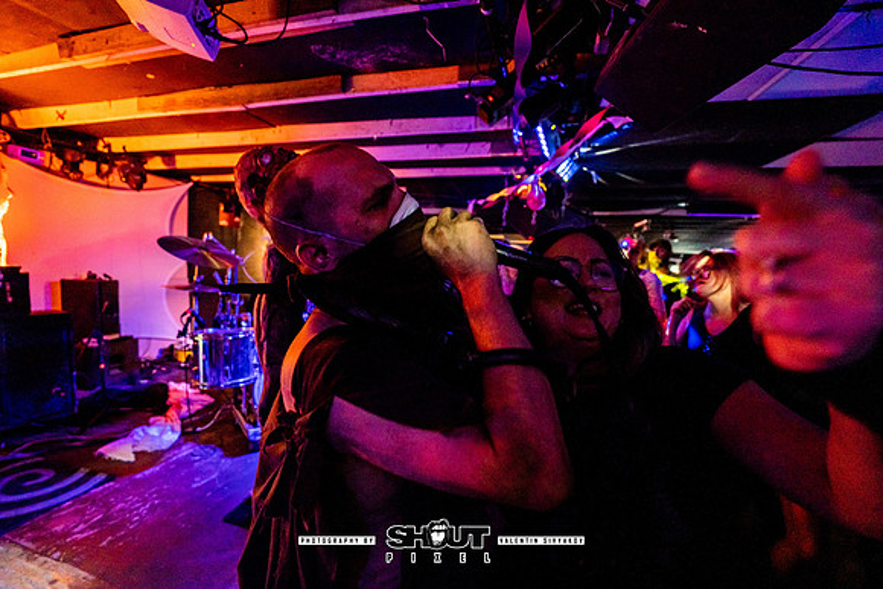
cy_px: 294
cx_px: 442
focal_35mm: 15
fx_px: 363
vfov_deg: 78.1
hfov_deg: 101.1
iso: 2500
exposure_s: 1/200
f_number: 2.8
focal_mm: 14.8
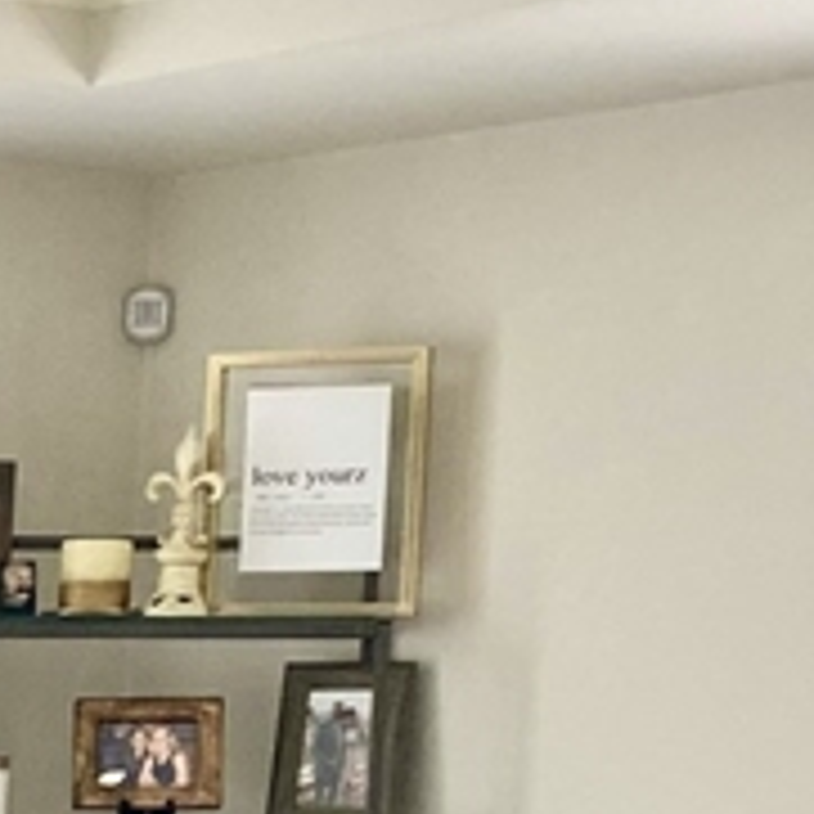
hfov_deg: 12.3
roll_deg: -0.5
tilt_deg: -12.3
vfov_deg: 12.6
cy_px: 1322
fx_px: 3459
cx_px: -639
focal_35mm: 130
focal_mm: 4.25
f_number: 1.8
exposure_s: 1/121
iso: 125
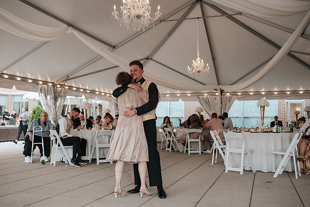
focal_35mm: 37
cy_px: 108
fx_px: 321
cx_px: 155
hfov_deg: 51.6
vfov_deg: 35.7
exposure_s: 1/160
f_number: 2.8
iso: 320
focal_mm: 35
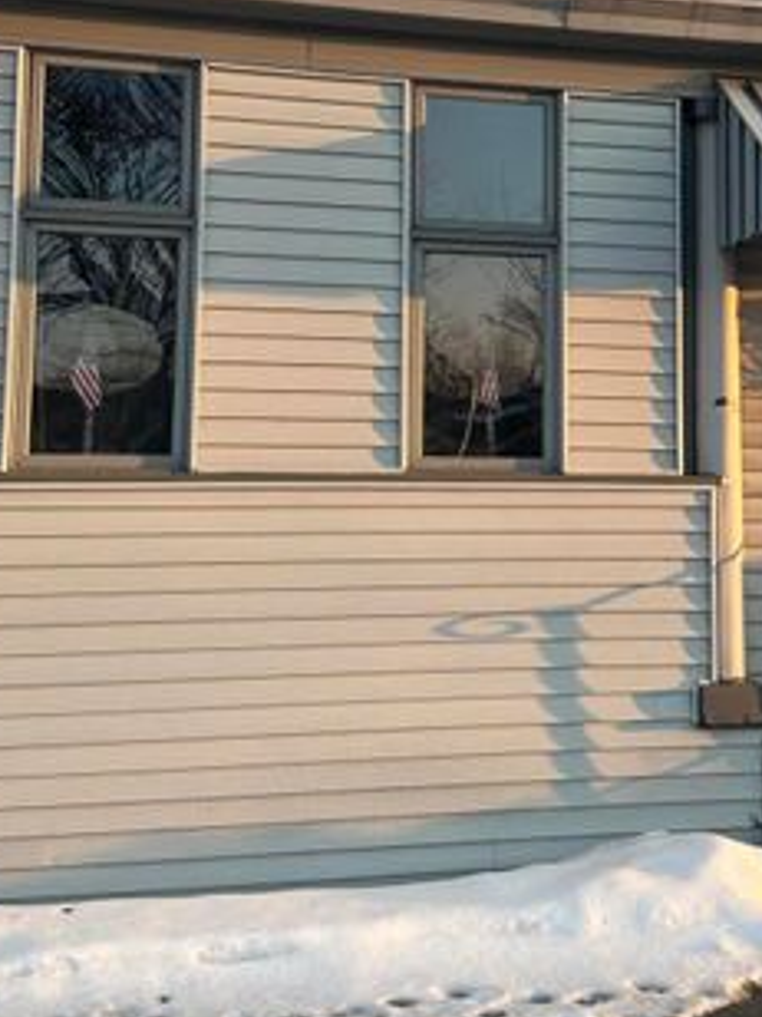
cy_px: 309
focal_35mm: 52
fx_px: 1526
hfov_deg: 27.8
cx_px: 511
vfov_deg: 36.3
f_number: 1.78
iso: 80
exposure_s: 1/680
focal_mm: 6.86
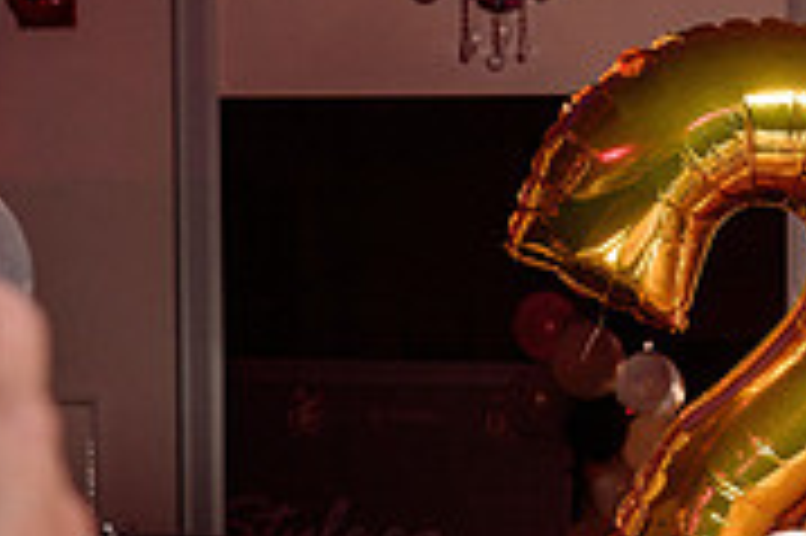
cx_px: 928
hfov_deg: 19.6
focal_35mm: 99
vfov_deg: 13.2
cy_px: 752
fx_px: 2214
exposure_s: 1/100
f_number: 4
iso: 800
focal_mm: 29
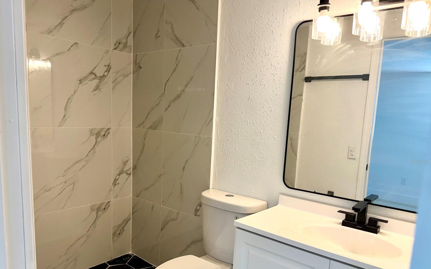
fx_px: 305
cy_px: 162
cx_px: 217
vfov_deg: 47.3
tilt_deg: -8.4
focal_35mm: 26
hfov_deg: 70.4
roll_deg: -2.7
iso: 64
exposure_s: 1/164
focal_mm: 6.76
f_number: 1.78
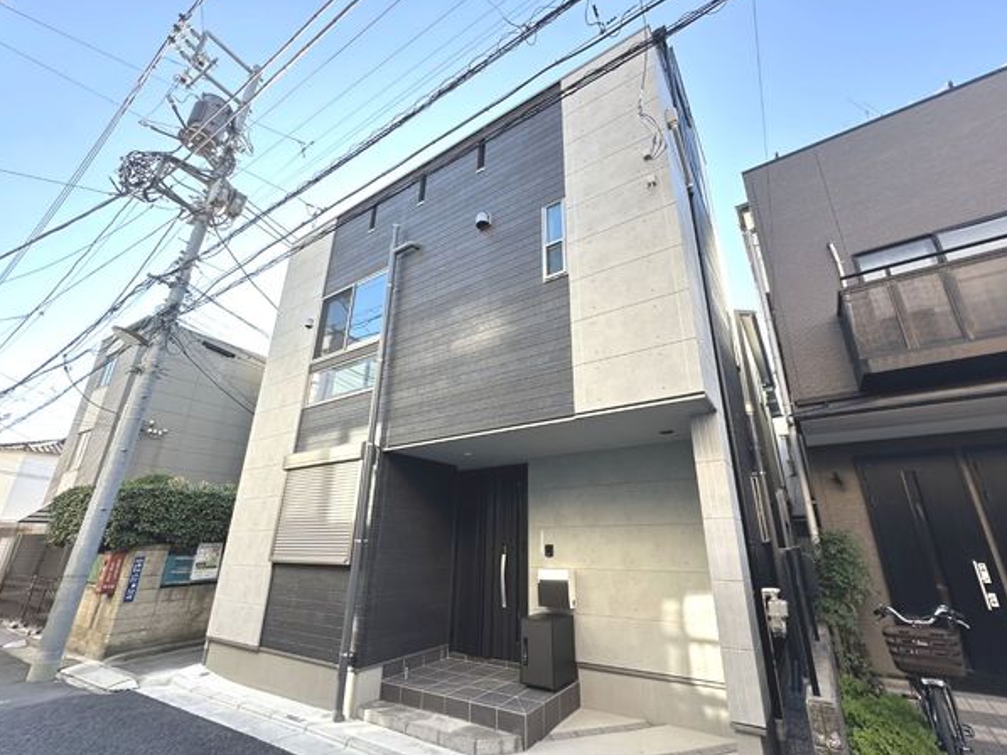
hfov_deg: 98.1
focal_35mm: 15
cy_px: 386
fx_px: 436
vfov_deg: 81.8
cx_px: 530
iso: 40
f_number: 2.2
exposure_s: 1/206
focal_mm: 2.22
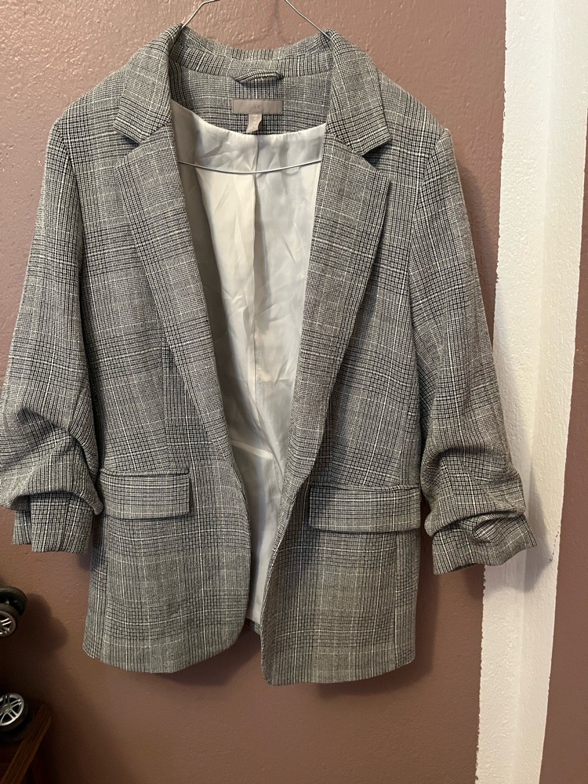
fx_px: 589
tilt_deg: -14.2
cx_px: 294
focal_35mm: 26
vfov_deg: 67.3
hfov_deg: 53.1
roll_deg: +2.2
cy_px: 392
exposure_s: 1/33
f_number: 1.6
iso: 640
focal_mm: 5.1
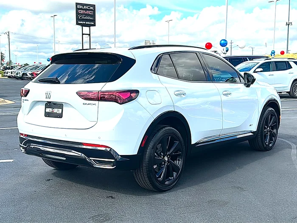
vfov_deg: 37.7
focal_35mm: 38
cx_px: 148
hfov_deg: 49.0
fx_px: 326
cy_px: 112
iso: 80
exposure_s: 1/4808
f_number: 1.78
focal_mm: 6.86
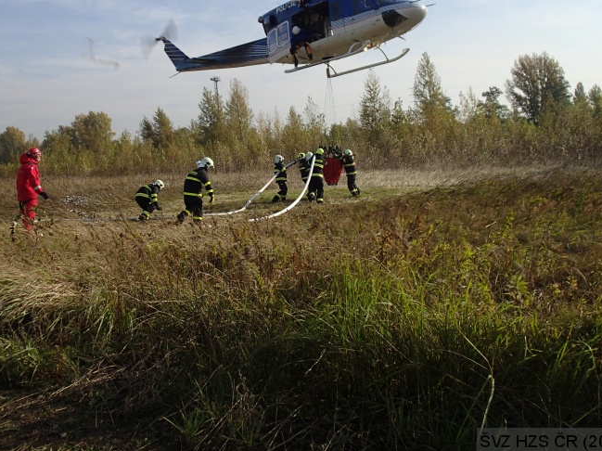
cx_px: 264
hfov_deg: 50.0
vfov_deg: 38.4
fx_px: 643
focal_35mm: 37
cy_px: 174
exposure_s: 1/200
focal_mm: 5.5
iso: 100
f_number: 9
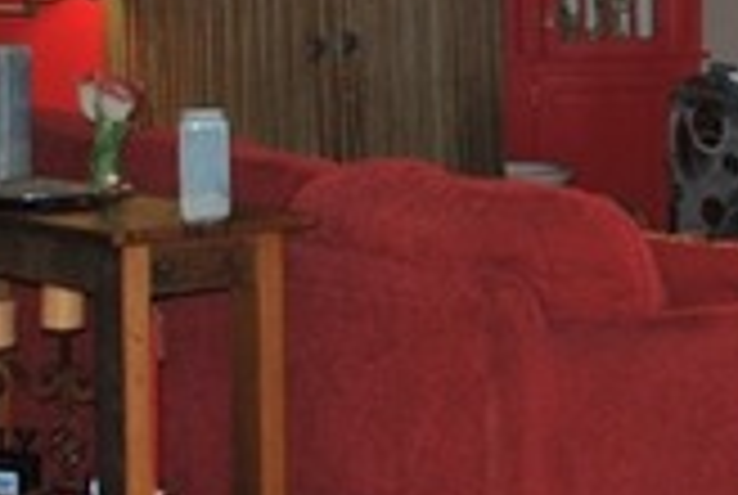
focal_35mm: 152
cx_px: 1094
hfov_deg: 12.8
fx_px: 3122
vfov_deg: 9.0
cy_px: 0
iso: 200
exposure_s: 1/60
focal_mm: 26
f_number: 4.2
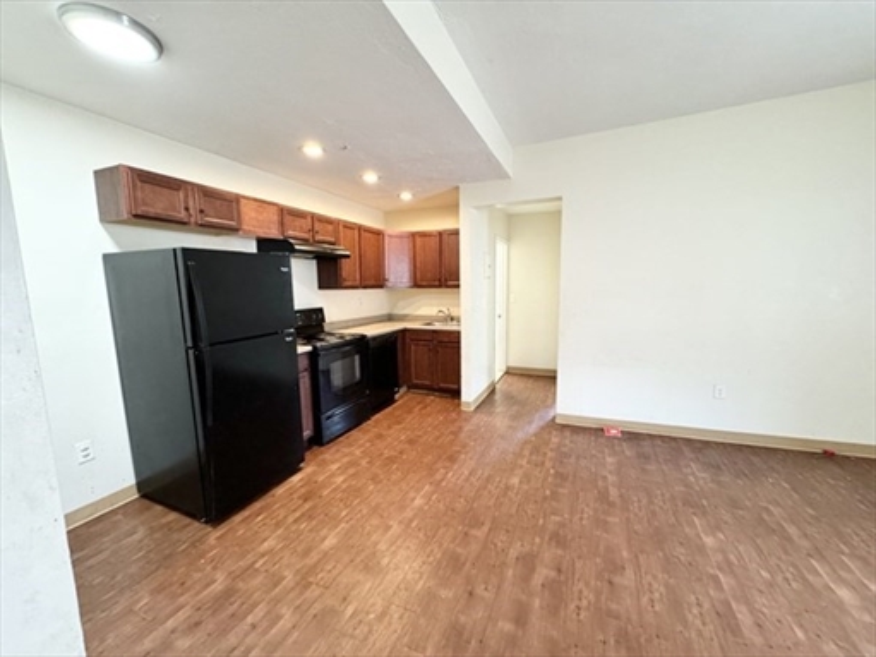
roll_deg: +0.2
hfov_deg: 102.1
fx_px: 354
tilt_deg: -8.4
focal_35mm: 14
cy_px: 328
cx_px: 438
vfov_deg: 85.7
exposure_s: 1/60
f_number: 2.2
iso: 320
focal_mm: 2.22
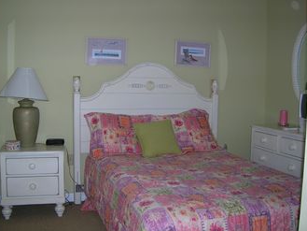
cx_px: 144
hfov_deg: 48.9
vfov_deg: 37.7
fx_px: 337
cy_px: 114
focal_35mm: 38
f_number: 2.9
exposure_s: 1/60.1
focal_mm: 5.7
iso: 59
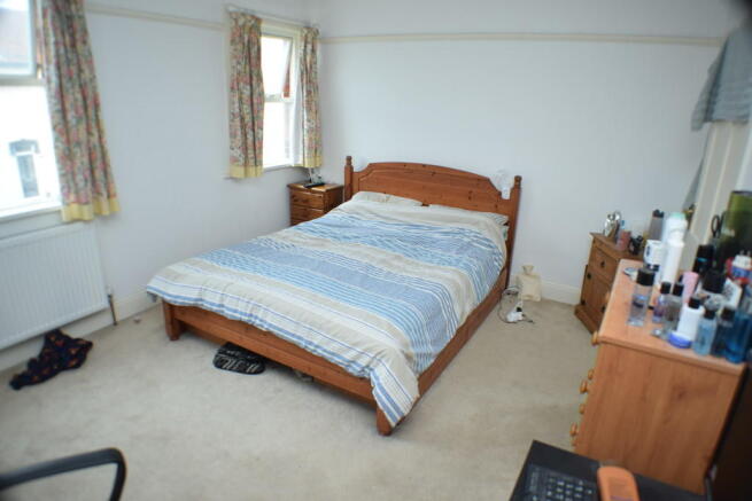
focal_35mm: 27
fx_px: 564
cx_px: 376
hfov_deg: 67.4
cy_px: 250
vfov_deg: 48.0
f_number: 4
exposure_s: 1/60
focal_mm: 18
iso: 400
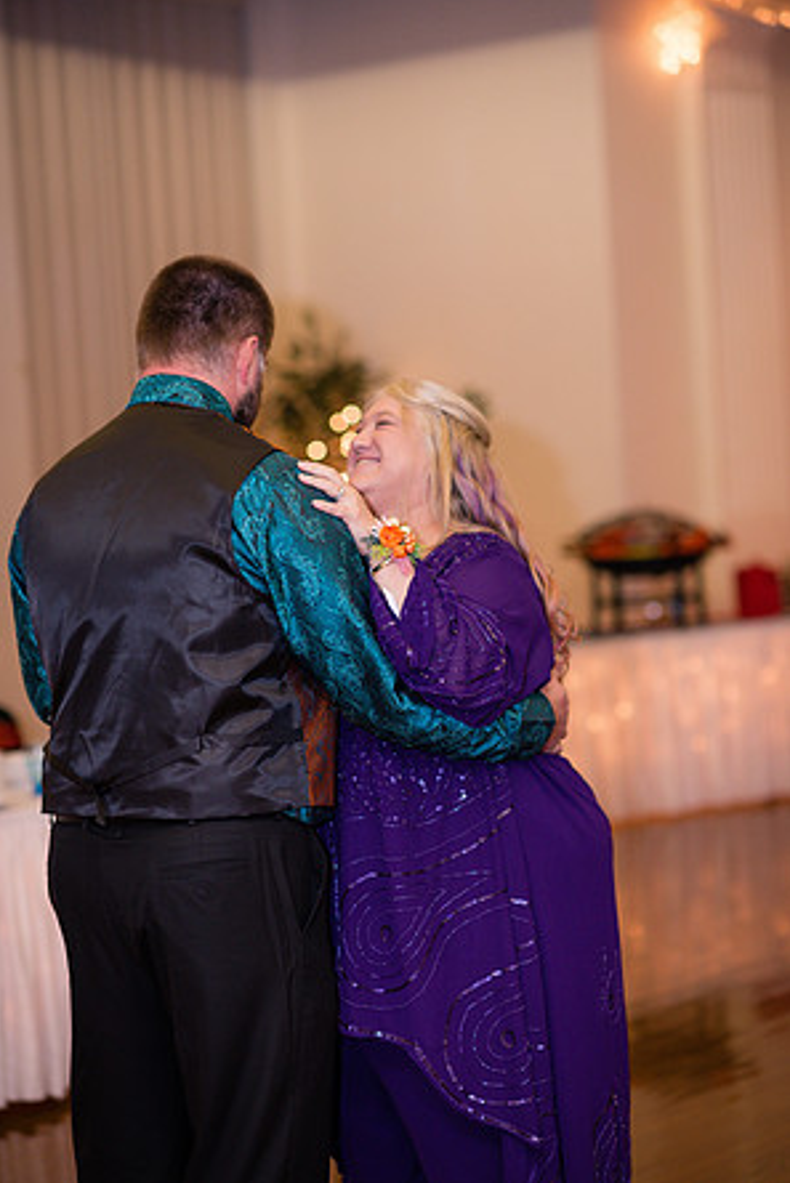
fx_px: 2828
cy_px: 588
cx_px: 396
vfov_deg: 23.6
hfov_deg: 15.9
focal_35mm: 86
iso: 640
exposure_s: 1/125
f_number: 2.2
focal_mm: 85
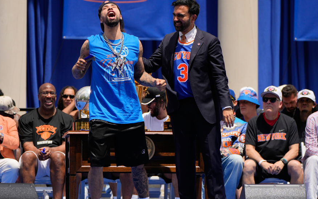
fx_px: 2176
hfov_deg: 8.4
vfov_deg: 5.2
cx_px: 151
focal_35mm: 251
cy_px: 104
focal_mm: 212
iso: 250
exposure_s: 1/2000
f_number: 5.6
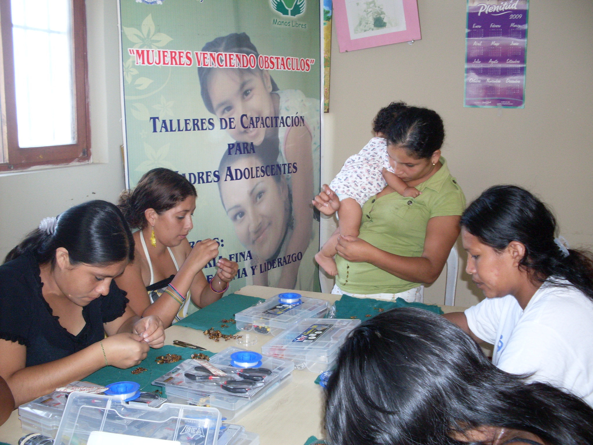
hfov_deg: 49.0
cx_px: 296
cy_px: 222
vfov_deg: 37.7
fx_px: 651
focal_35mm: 38
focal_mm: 6.3
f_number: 2.8
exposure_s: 1/45
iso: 100
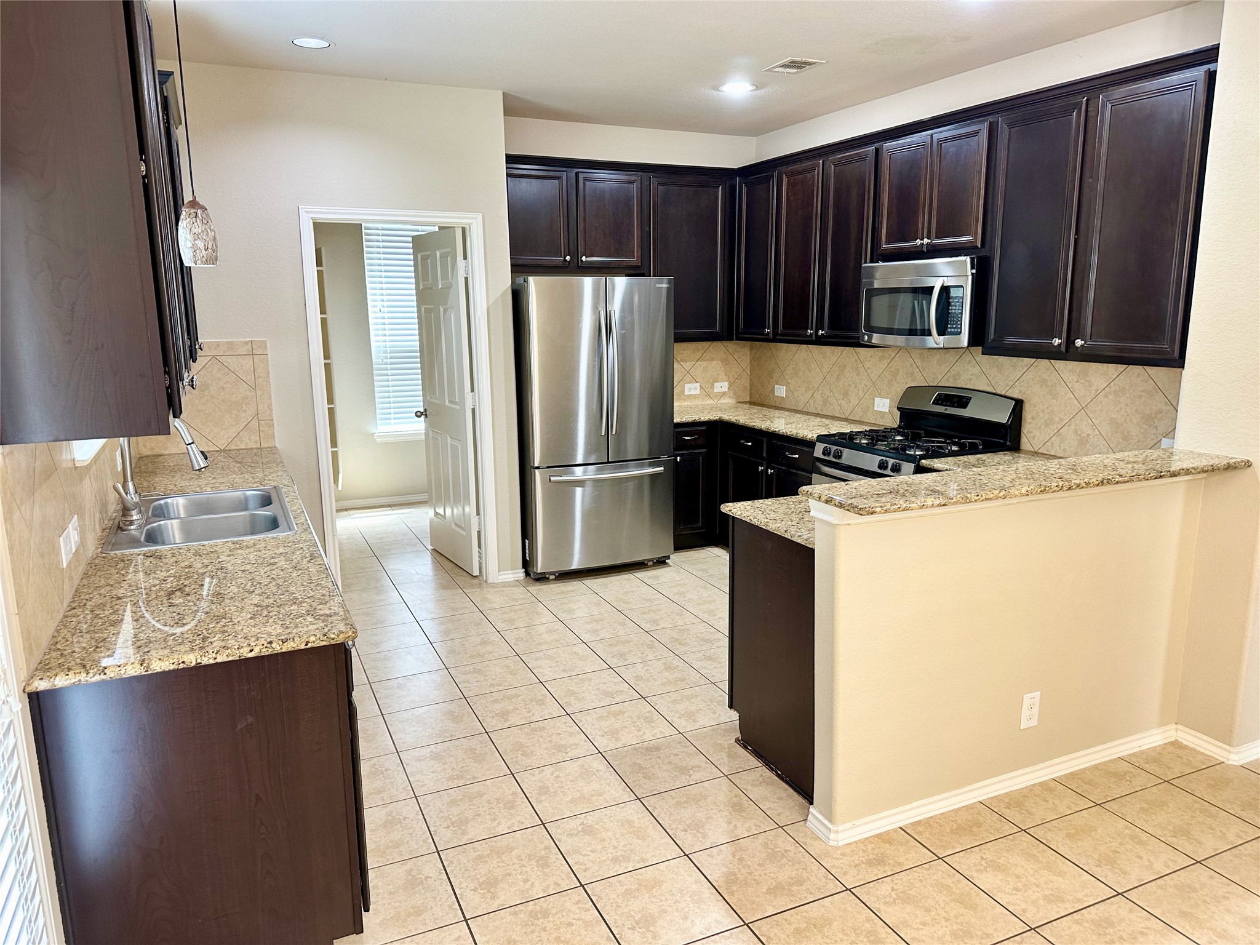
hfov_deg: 71.6
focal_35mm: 24
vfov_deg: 56.8
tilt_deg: -10.2
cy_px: 472
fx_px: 874
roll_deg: -0.3
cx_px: 630
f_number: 1.78
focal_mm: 6.86
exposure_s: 1/60
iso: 200
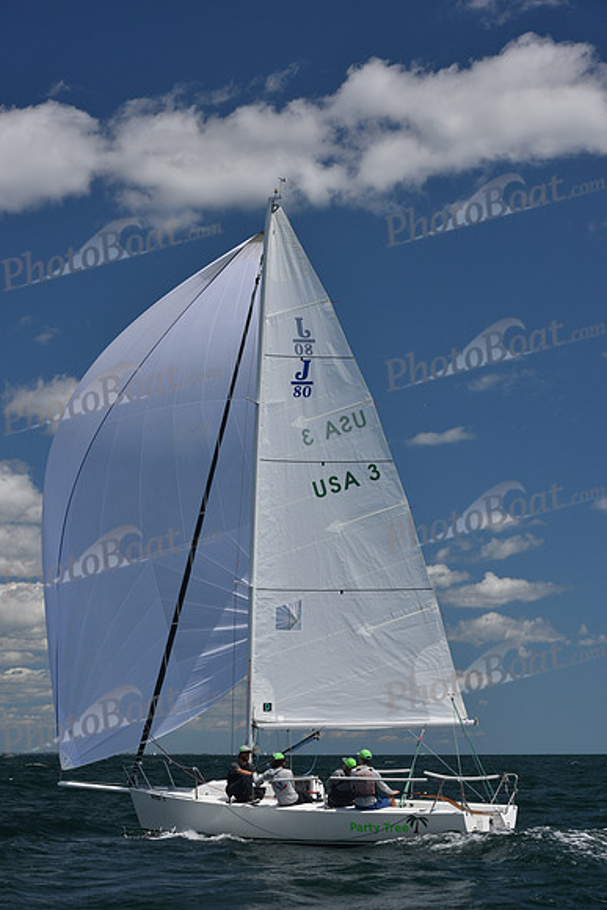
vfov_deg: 28.8
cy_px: 455
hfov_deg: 19.5
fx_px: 1769
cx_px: 304
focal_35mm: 70
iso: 320
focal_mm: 70
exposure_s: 1/800
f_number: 9
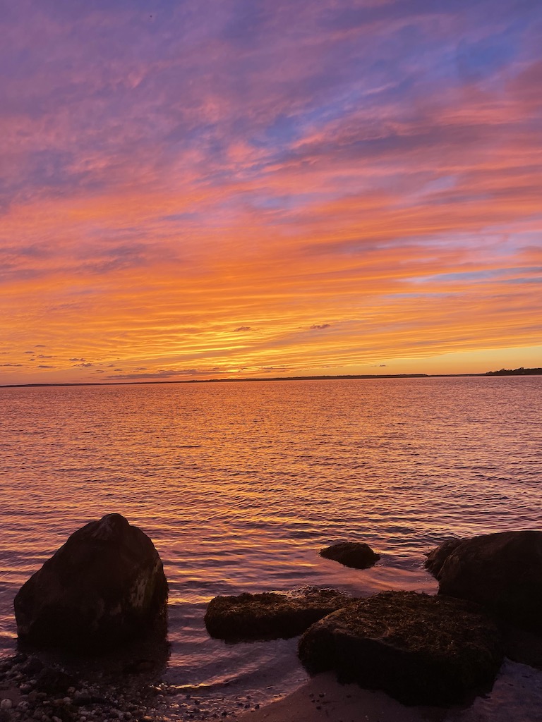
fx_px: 543
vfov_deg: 67.3
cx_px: 271
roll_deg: +1.9
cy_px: 361
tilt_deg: +1.8
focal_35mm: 26
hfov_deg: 53.1
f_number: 1.6
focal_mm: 4.2
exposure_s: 1/121
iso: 50
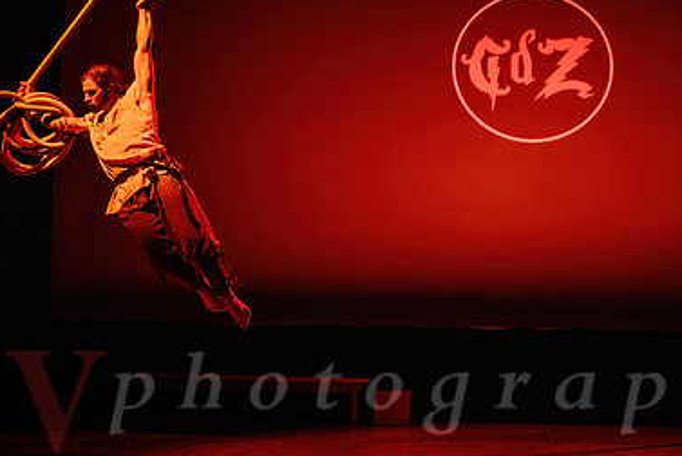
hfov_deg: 31.7
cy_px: 142
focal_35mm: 63
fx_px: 1194
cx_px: 431
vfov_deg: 21.5
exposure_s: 1/160
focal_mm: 41
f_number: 2.8
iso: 1600
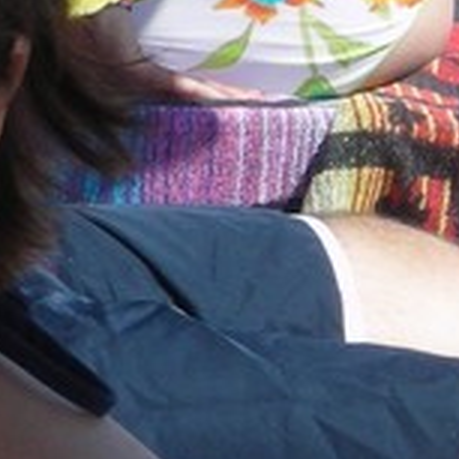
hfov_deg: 4.4
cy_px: 111
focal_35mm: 385
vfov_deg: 4.5
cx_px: -936
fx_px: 5776
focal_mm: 10.8
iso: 50
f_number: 3.9
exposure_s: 1/330
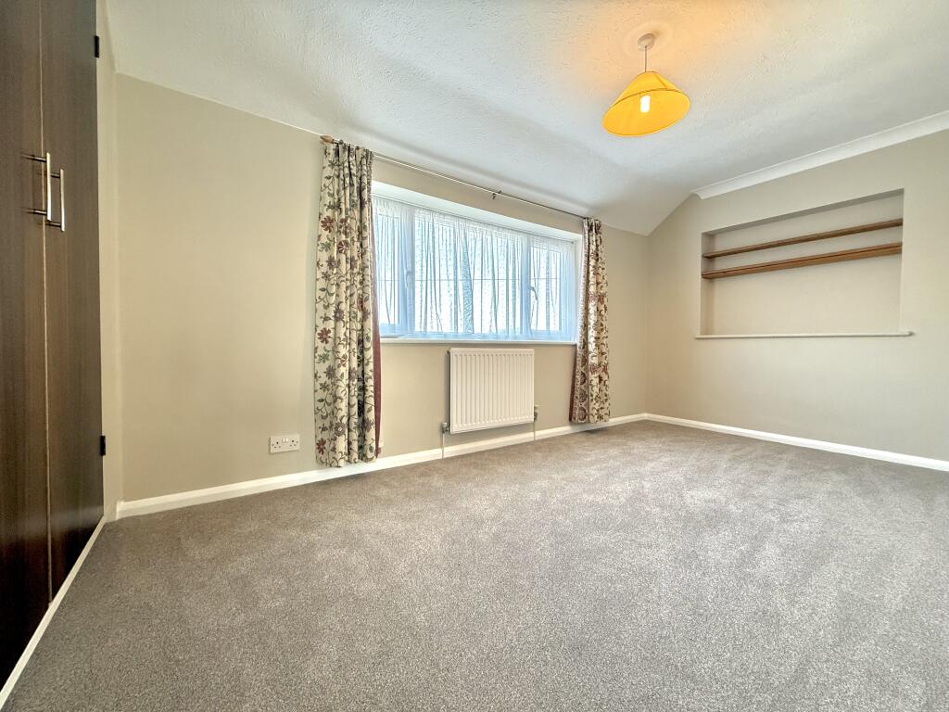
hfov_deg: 102.1
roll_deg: -0.9
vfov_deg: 85.7
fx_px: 384
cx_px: 474
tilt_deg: -1.3
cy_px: 356
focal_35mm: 14
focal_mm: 2.22
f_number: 2.2
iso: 500
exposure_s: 1/100
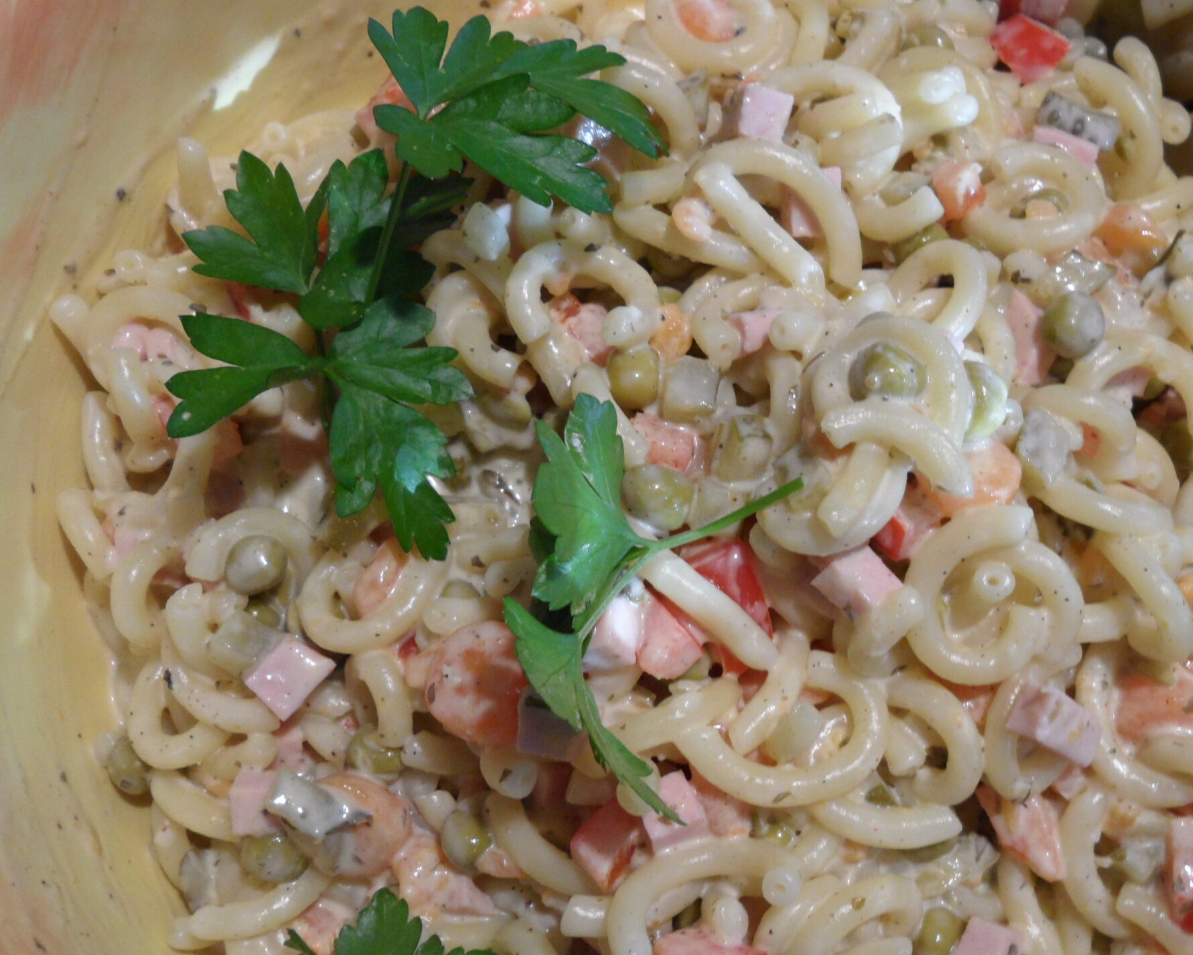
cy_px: 496
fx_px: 1342
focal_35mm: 38
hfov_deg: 47.2
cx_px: 784
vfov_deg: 39.2
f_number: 3.5
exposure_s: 1/20
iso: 200
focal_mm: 4.9
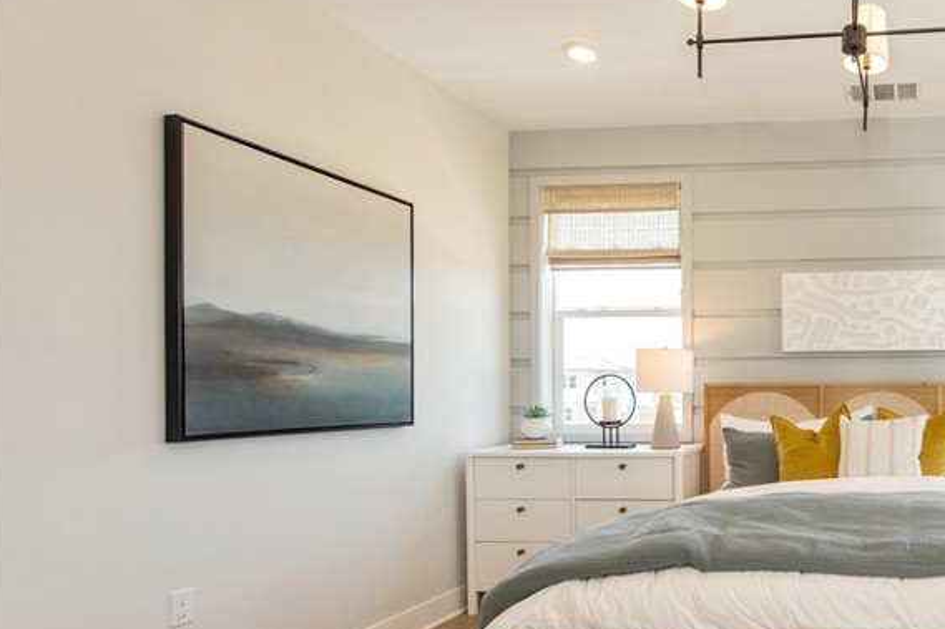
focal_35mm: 27
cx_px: 840
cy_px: 411
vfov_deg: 47.3
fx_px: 709
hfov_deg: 58.3
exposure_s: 1/125
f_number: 5.6
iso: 360
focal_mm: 15
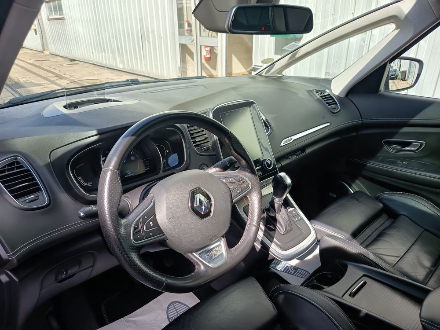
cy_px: 165
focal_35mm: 24
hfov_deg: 71.6
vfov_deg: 56.8
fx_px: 305
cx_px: 220
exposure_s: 1/108
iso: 50
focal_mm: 5.24
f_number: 1.7
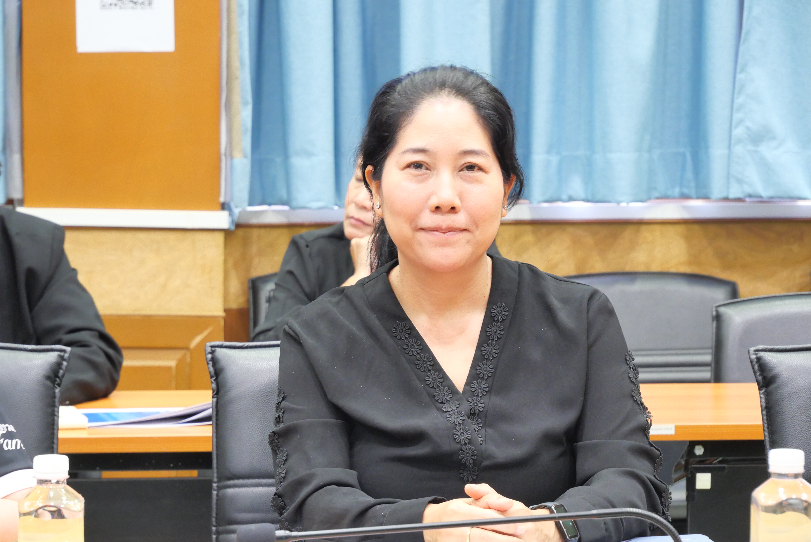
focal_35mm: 124
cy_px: 271
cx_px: 406
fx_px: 2795
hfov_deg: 16.5
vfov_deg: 11.1
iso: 1600
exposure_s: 1/10
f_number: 5.6
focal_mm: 60
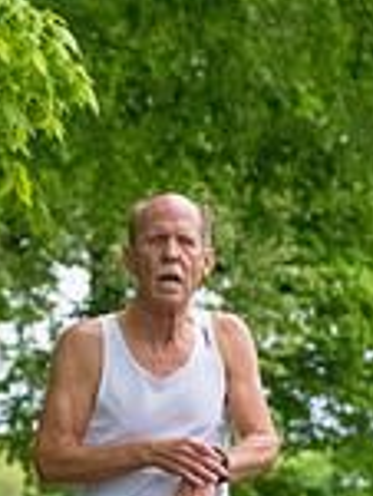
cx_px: 170
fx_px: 5845
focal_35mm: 408
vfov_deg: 4.8
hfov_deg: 3.7
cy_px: 608
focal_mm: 95
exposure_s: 1/1250
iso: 6400
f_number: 5.6
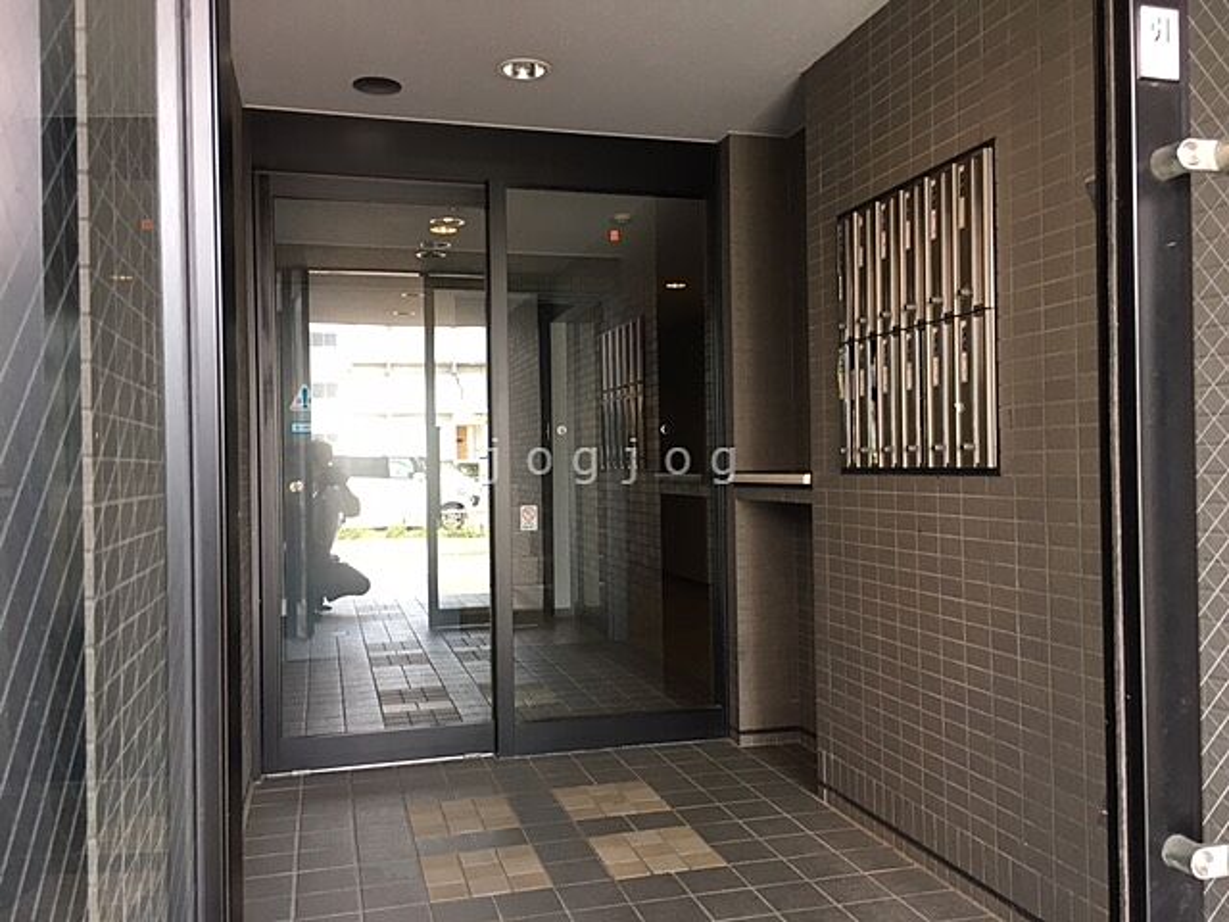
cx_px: 614
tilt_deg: -0.6
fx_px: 1030
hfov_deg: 61.7
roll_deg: +2.5
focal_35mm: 29
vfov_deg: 48.2
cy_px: 461
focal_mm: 4.15
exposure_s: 1/30
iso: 64
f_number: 2.2
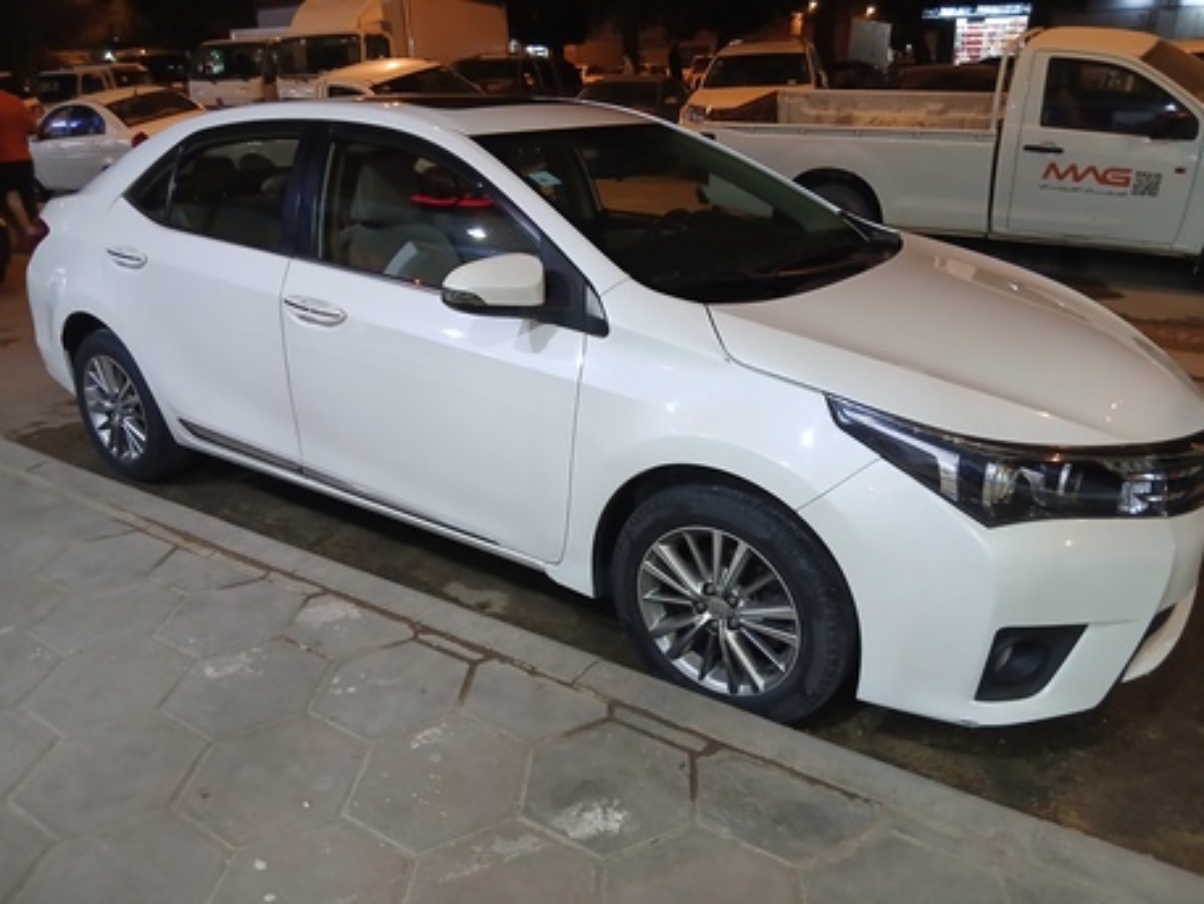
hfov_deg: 67.3
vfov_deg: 53.1
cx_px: 602
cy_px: 452
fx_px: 905
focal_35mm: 26
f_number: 1.8
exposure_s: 1/24
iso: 400
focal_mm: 3.98
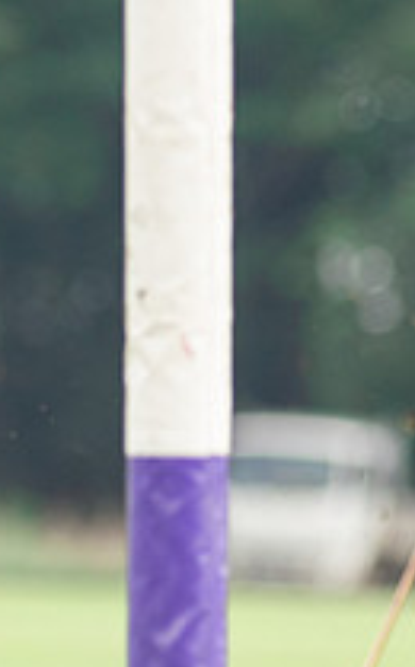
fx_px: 29163
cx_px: 1002
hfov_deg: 0.8
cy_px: 412
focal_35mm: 1606
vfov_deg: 1.3
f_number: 3.2
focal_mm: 300
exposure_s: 1/1000
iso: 500
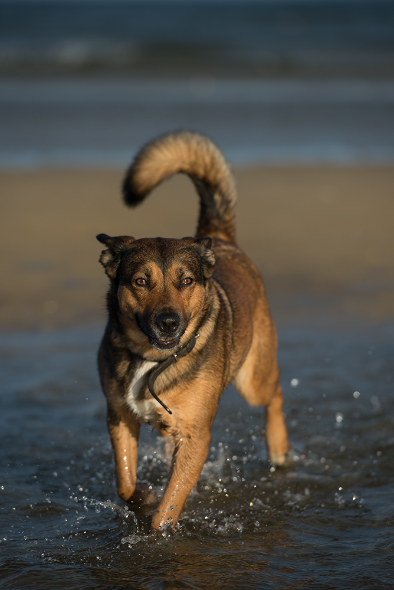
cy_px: 295
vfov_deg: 10.3
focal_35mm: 200
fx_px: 3279
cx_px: 197
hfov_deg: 6.9
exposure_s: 1/1250
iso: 100
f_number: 4
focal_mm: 200
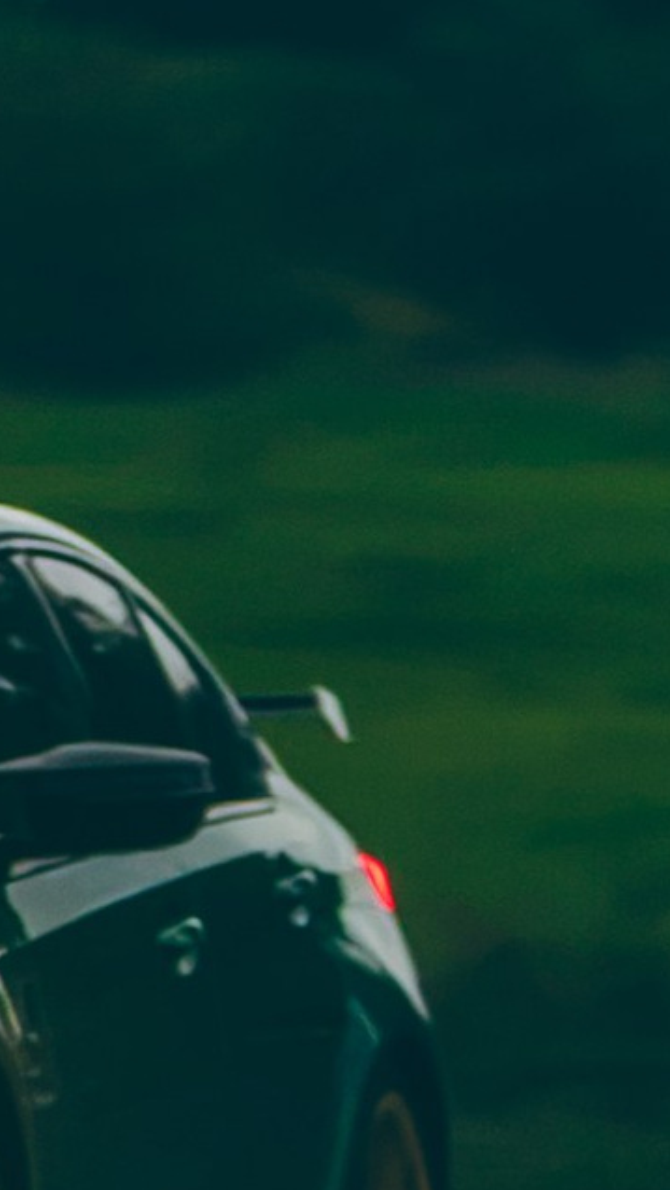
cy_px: -451
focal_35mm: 1206
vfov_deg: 1.8
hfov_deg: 1.0
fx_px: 38080
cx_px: 82
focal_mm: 91
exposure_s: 1/50
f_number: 2.8
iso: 800
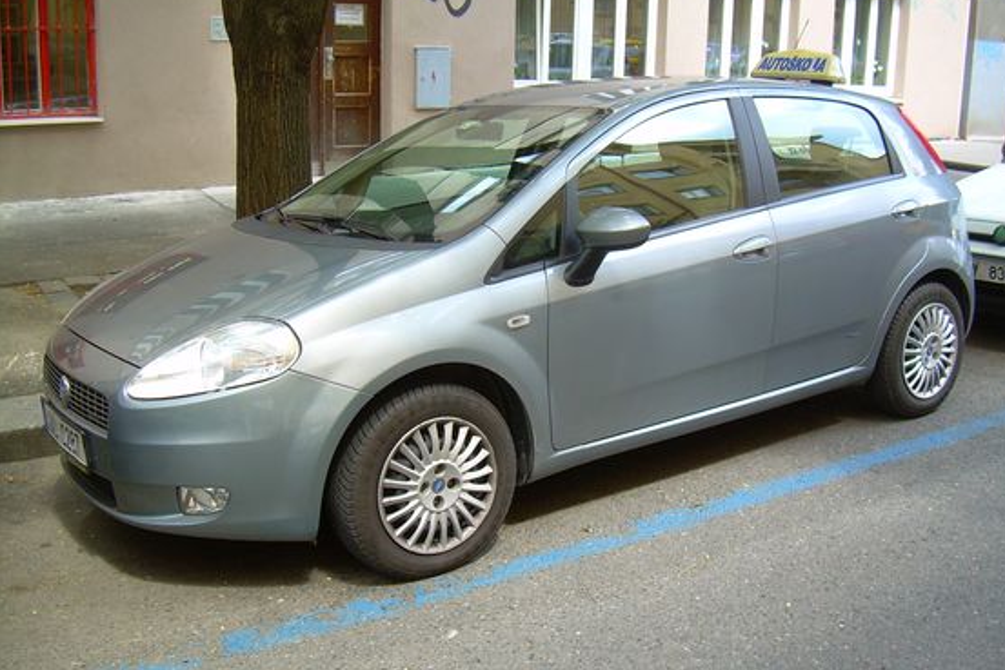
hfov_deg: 48.4
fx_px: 1117
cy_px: 327
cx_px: 507
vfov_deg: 33.4
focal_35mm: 40
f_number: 2.8
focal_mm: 6.3
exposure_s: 1/92.5
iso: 50
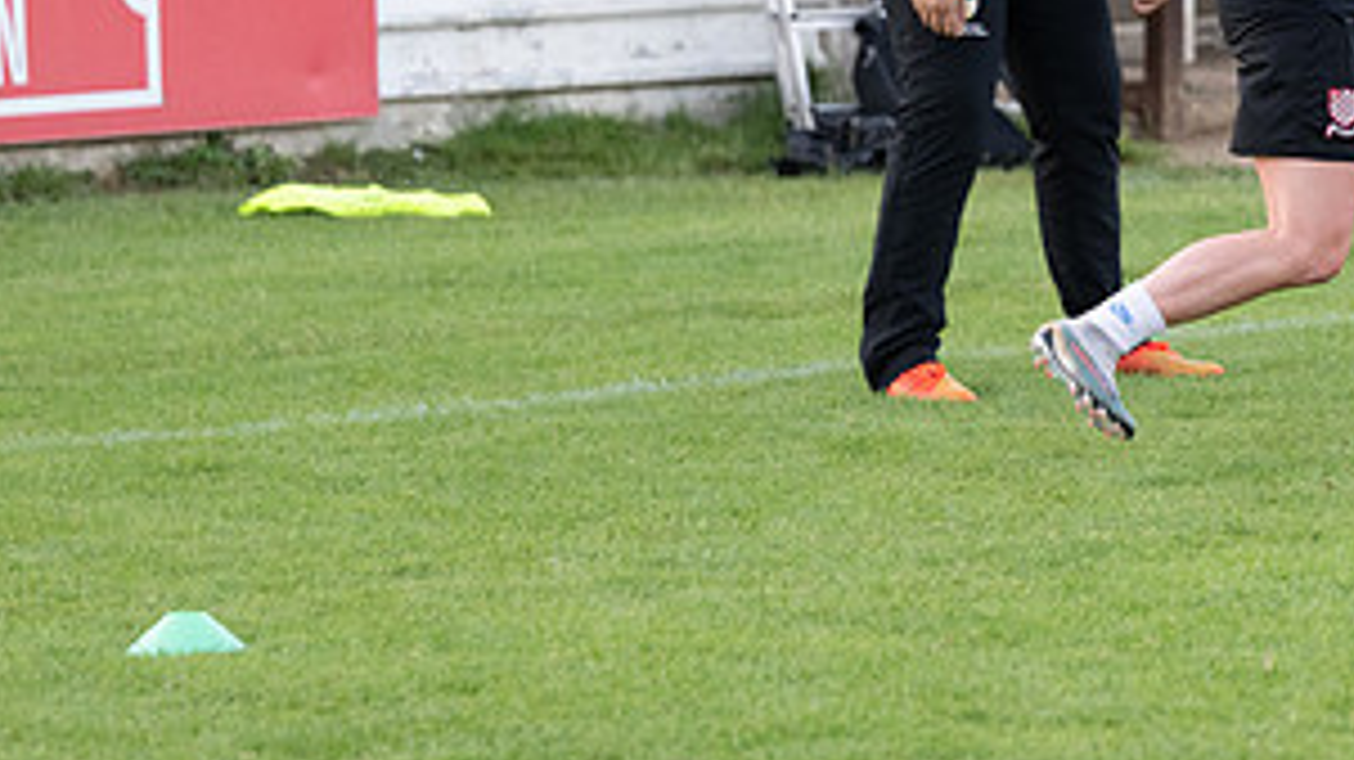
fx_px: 13027
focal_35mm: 363
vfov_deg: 3.3
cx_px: 1215
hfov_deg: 5.9
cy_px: -72
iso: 1000
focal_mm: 120
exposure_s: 1/500
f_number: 3.2
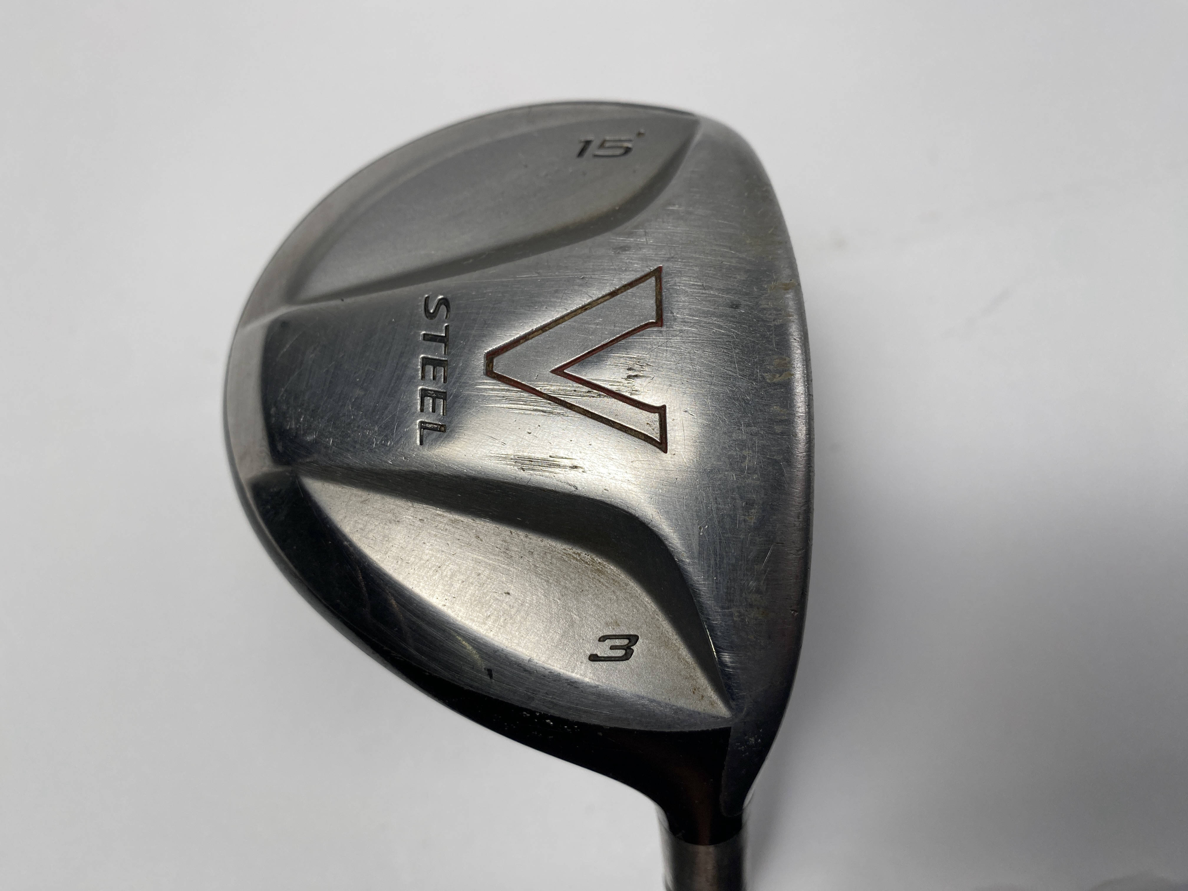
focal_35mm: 25
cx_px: 594
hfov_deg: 69.4
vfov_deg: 54.9
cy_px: 446
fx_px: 858
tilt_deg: -77.5
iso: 32
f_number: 1.8
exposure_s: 1/524
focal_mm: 4.25
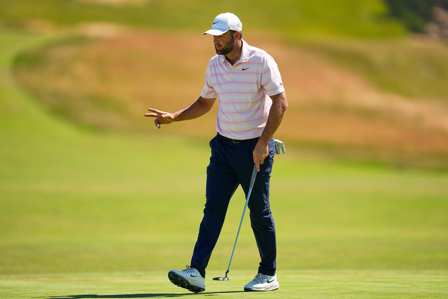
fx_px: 4976
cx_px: 224
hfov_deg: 5.2
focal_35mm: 400
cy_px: 150
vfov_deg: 3.4
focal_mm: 400
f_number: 2.8
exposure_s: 1/2500
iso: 160
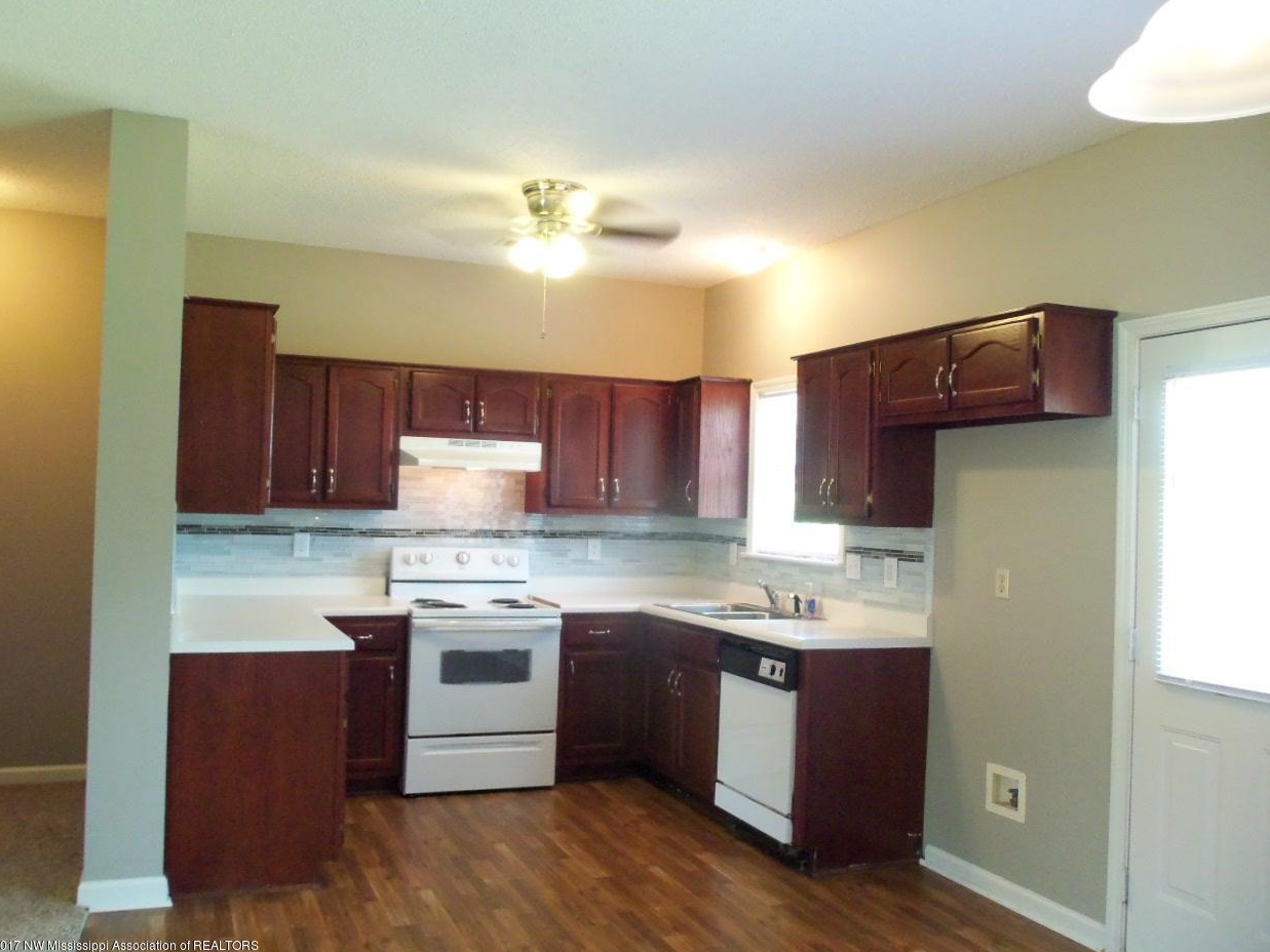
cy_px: 487
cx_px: 634
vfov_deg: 46.8
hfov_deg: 60.0
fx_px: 1101
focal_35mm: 30
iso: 320
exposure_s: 1/30
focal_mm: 5.2
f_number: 3.4
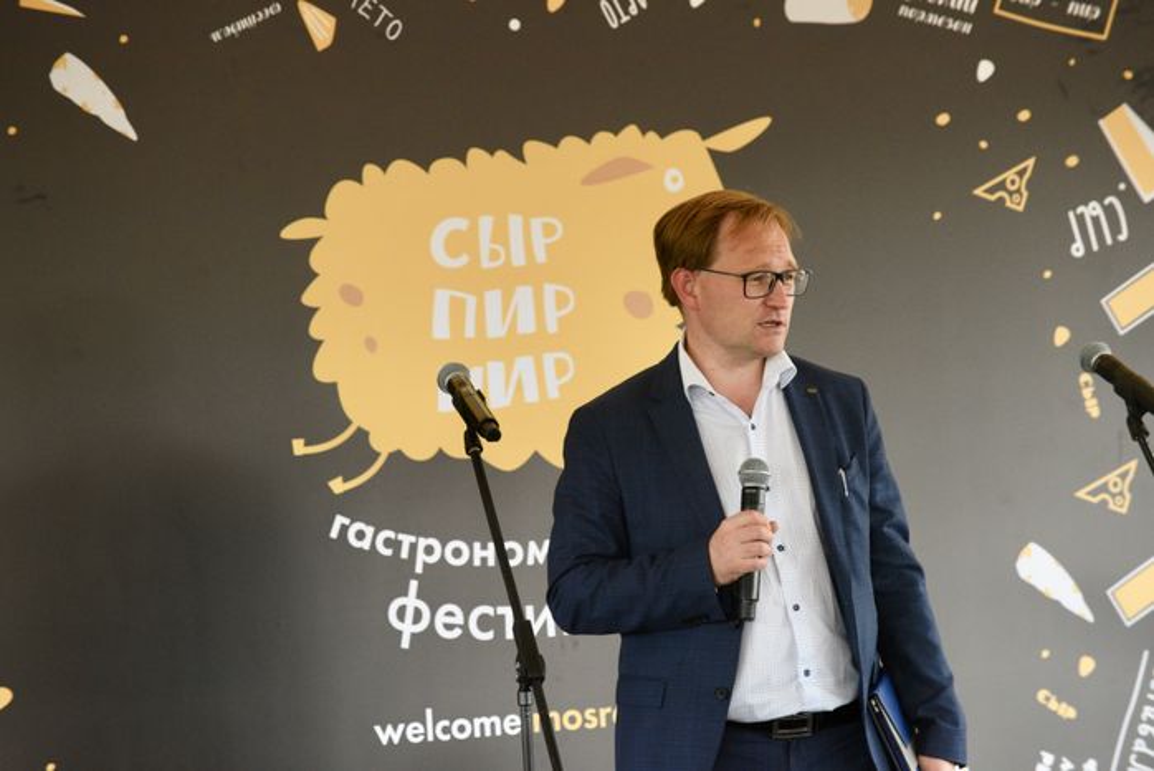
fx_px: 6413
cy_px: 386
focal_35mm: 200
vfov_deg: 6.9
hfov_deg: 10.3
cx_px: 577
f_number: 5.6
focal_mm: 200
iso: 2500
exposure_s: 1/500
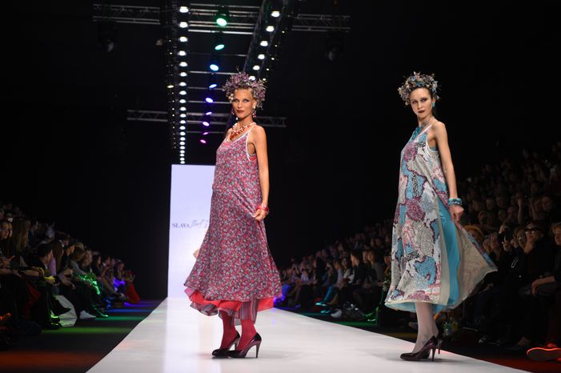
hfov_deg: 39.6
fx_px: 778
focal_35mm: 50
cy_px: 186
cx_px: 280
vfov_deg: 26.9
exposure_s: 1/125
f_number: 3.2
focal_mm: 50
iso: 400
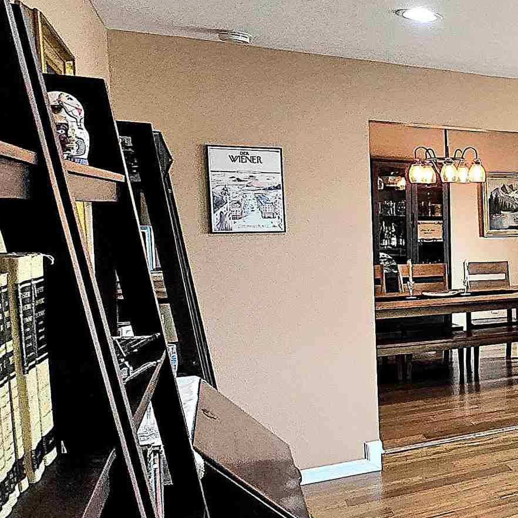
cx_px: 733
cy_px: 280
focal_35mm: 40
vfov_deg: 41.8
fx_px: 677
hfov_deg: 29.7
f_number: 2.2
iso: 100
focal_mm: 1.7
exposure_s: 1/60.2
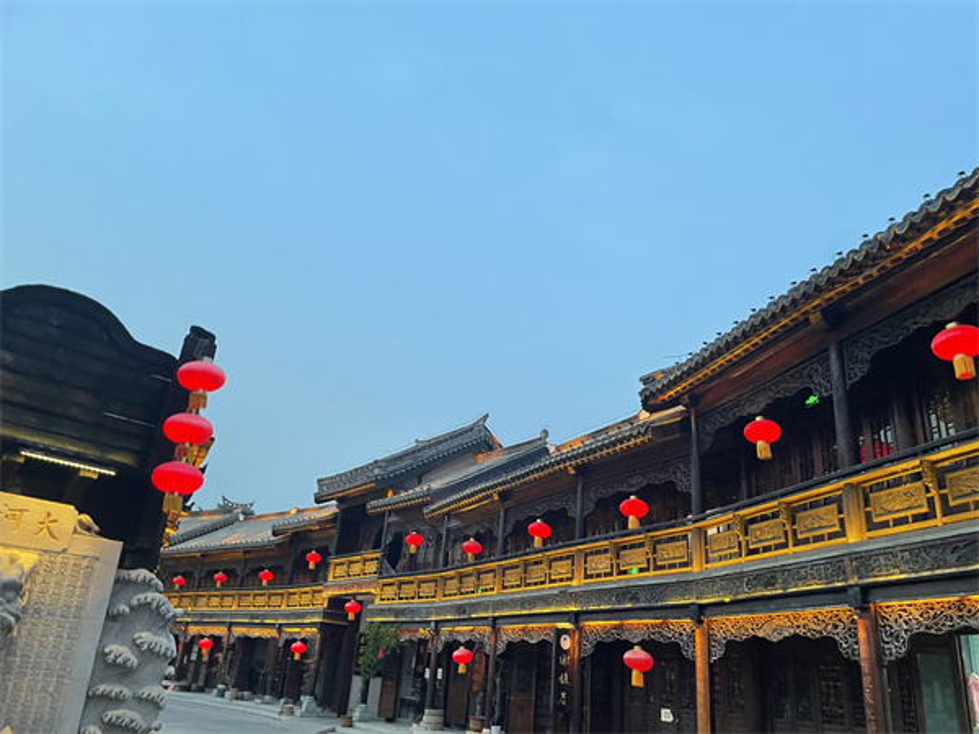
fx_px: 735
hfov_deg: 67.3
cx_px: 490
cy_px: 367
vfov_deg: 53.1
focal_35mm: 26
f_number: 1.6
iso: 64
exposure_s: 1/50
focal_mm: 4.2
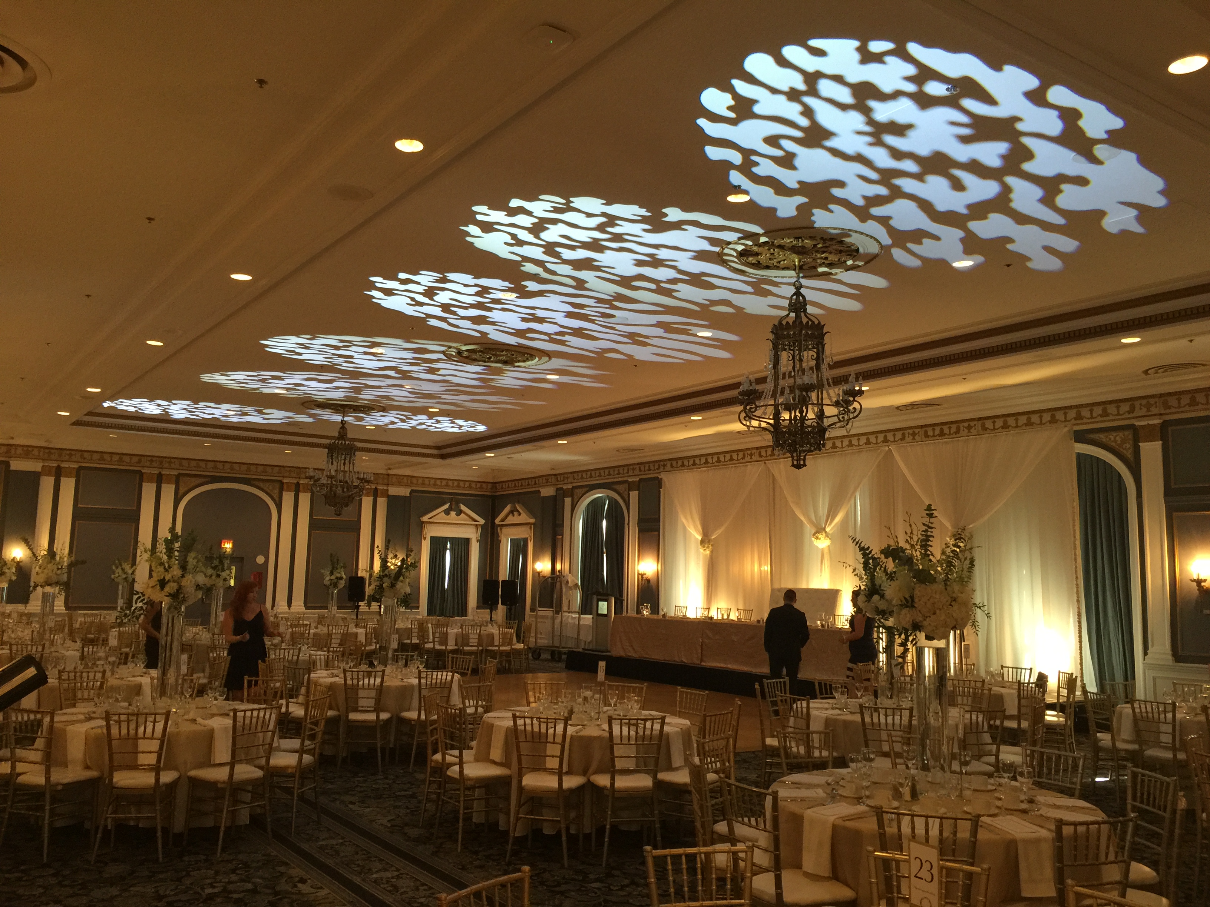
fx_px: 1014
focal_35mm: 29
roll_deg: -1.9
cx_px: 605
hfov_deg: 61.7
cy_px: 454
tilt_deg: +6.2
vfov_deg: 48.2
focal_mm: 4.15
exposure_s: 1/15
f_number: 2.2
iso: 80
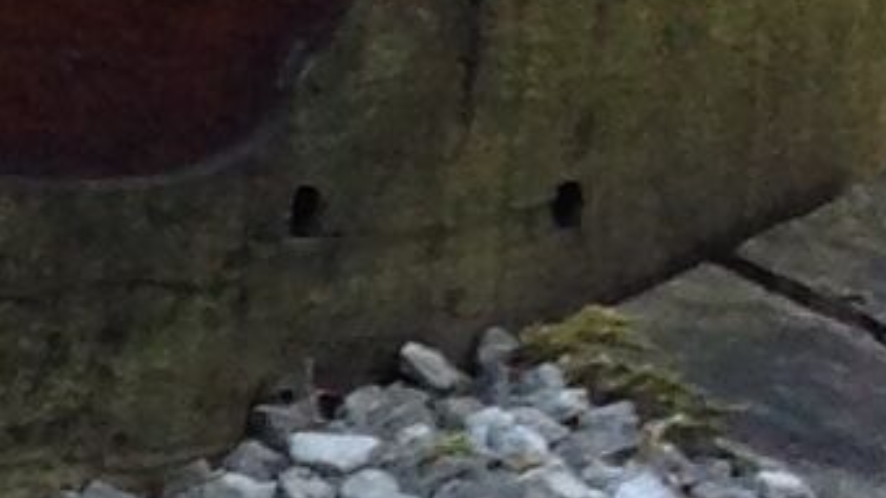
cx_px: -1399
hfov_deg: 6.9
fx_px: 6811
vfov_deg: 4.1
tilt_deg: -27.7
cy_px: 1259
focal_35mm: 290
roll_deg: +2.7
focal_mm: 4.28
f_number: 2.4
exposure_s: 1/120
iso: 64
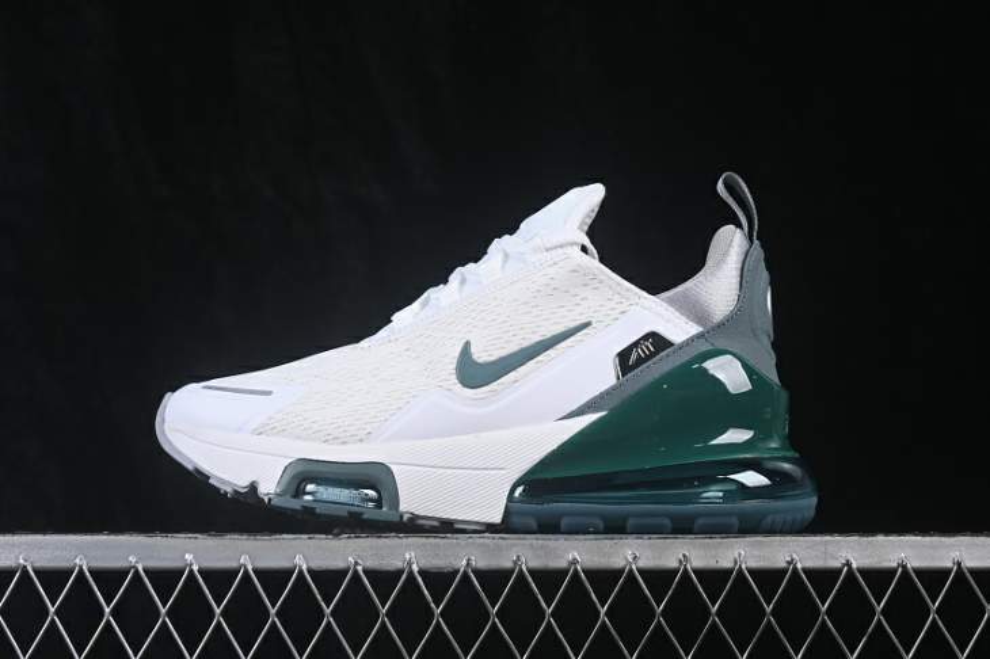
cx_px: 495
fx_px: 2061
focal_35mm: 75
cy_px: 330
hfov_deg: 27.0
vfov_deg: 18.2
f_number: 8
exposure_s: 1/80
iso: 160
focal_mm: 50
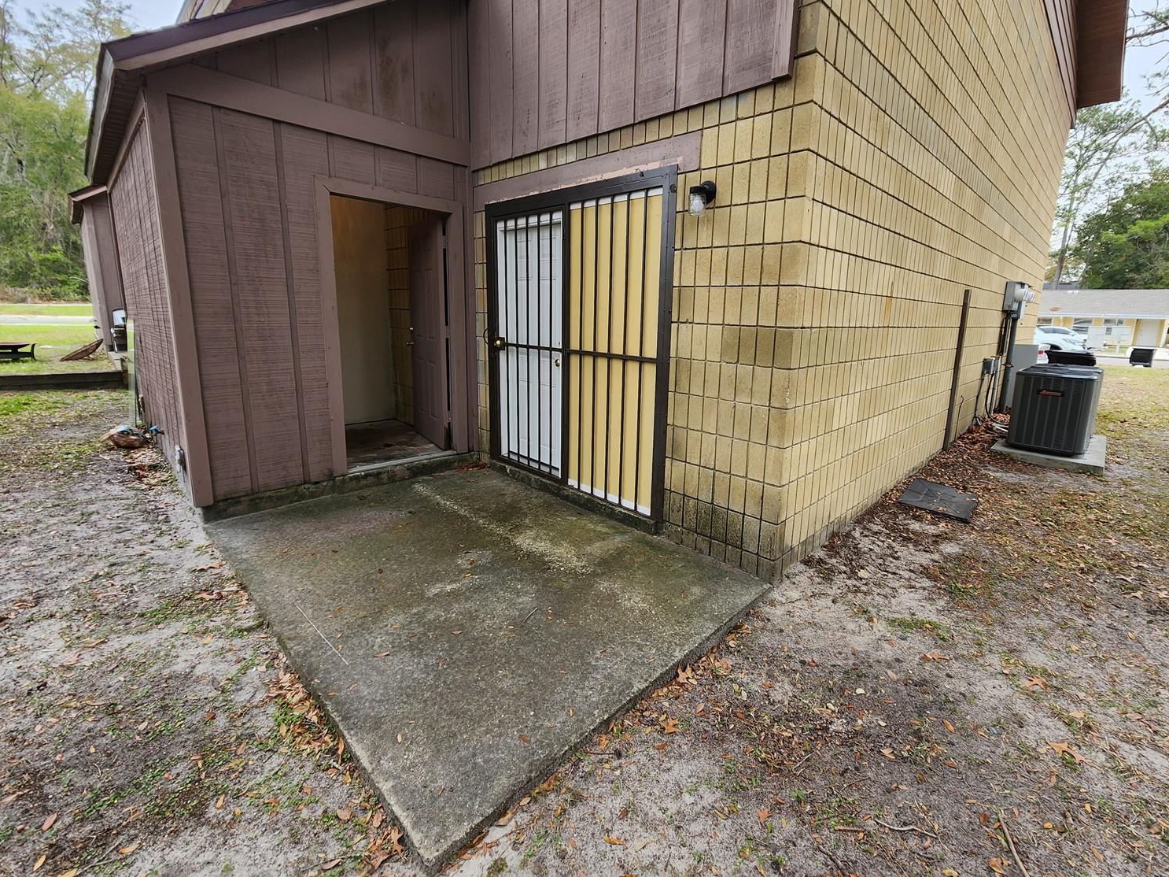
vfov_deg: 85.5
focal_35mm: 14
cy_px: 410
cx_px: 627
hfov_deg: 101.9
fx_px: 473
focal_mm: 2.2
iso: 50
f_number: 2.2
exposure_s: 1/160
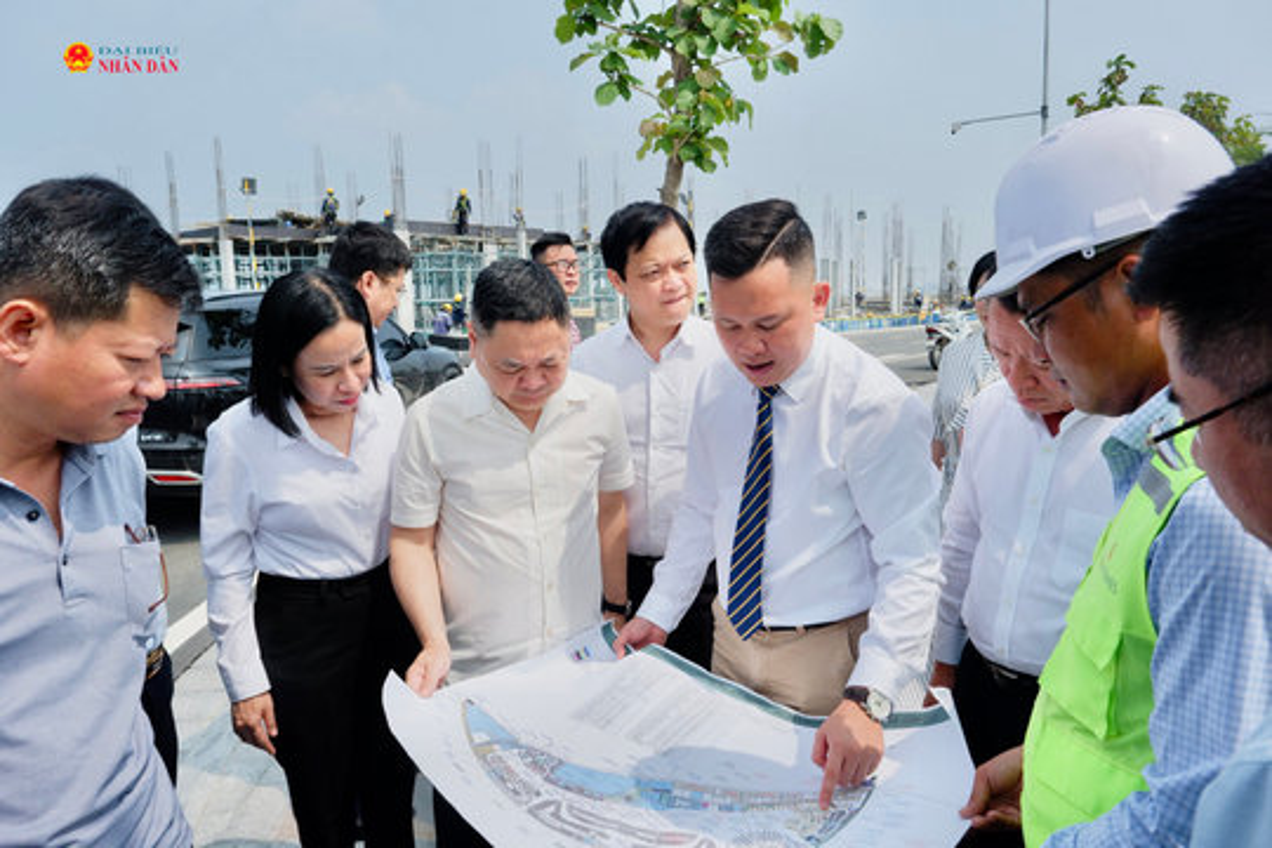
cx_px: 636
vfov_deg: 53.1
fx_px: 848
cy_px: 424
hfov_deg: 73.7
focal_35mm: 24
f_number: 6.4
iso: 400
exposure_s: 1/2000
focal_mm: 16
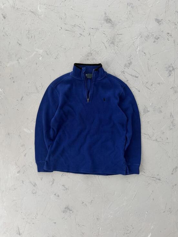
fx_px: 164
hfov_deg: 56.9
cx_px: 89
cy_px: 118
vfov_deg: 71.6
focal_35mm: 24
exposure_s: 1/92
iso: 200
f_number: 1.78
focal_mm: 6.76
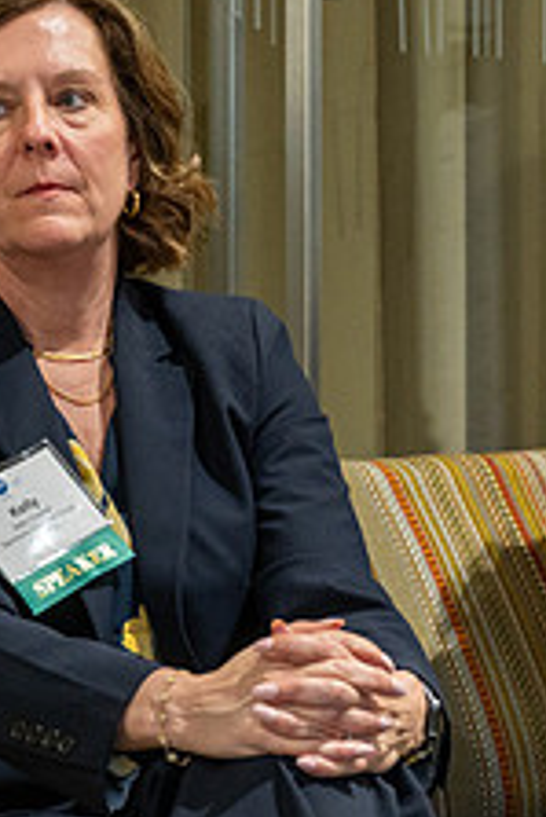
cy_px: 333
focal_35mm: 169
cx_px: 564
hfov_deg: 8.1
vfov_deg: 12.1
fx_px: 3838
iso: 1600
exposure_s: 1/50
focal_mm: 65
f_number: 4
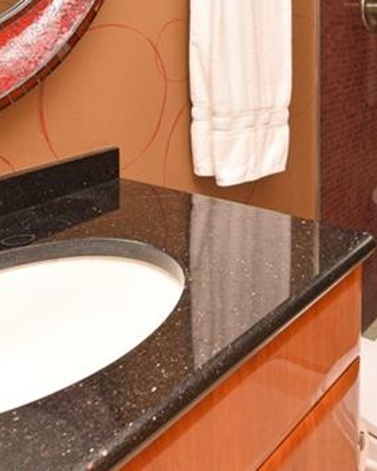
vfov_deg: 40.2
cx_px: 297
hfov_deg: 35.4
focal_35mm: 41
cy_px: 19
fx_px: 572
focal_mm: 10
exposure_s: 1/60
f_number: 11
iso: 320
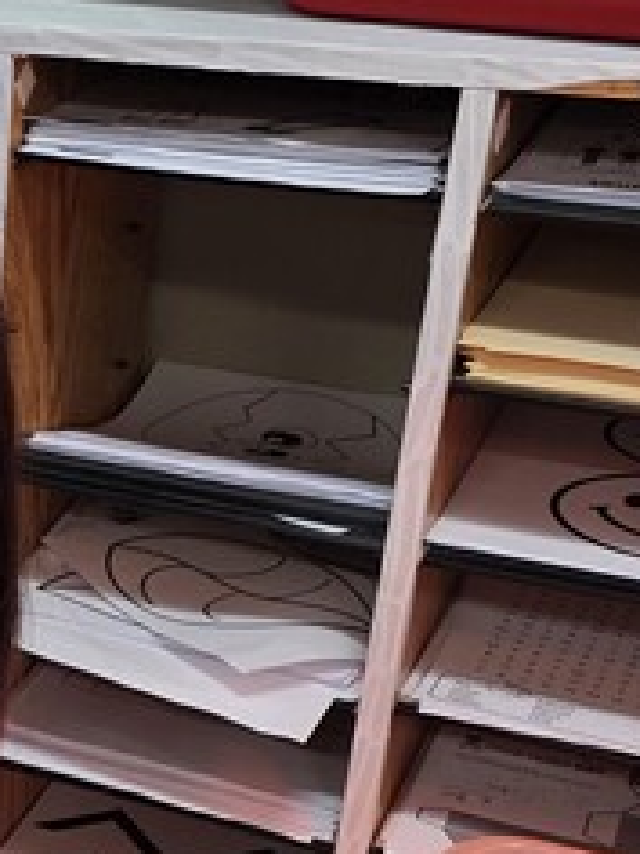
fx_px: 1923
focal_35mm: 78
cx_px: -398
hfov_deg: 16.7
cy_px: 633
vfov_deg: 24.8
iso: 125
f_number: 1.7
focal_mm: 6.3
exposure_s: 1/120
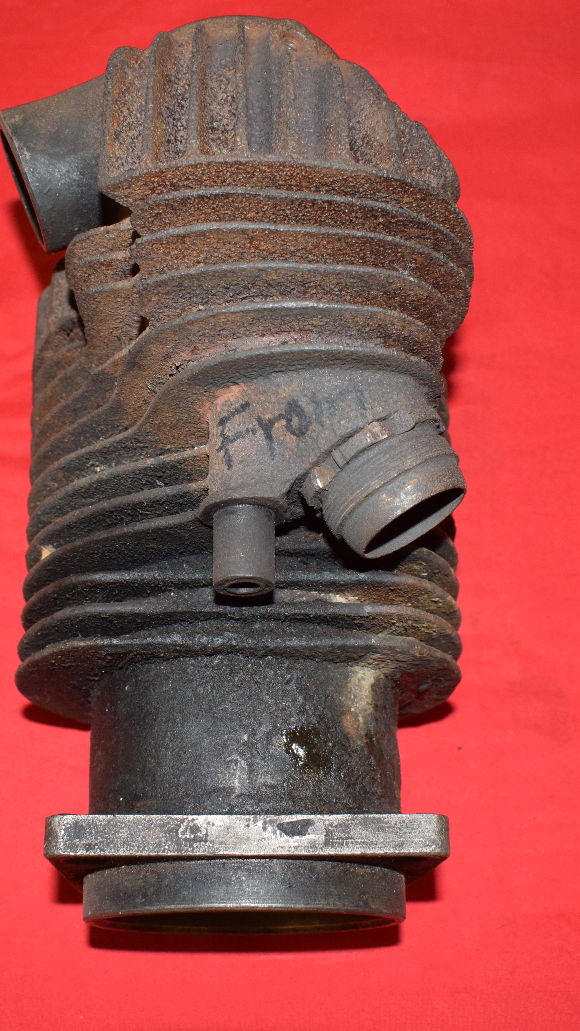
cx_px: 247
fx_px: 1312
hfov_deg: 24.9
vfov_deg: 42.9
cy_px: 507
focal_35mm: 48
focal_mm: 20
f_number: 5
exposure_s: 1/200
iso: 1250
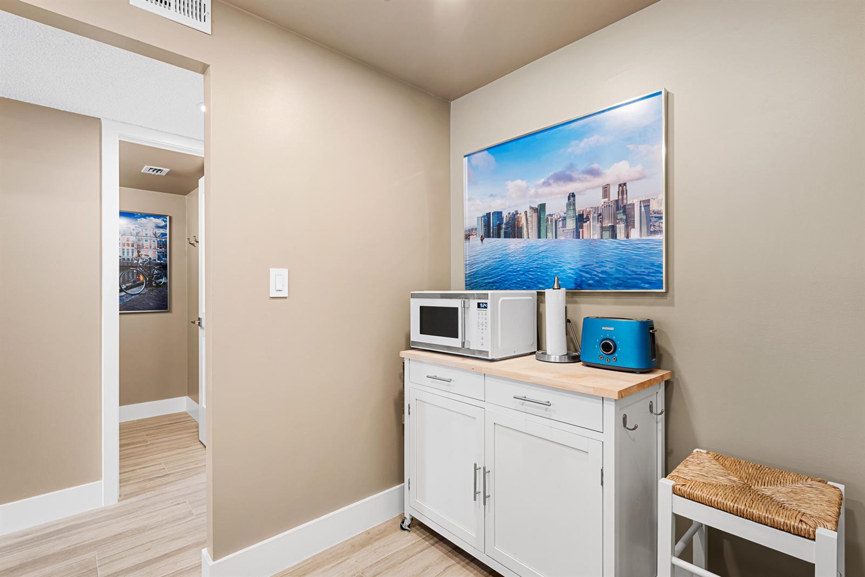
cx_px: 432
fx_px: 408
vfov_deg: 70.5
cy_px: 288
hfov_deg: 93.3
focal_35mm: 17
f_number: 9
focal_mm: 17
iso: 125
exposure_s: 1/1.25
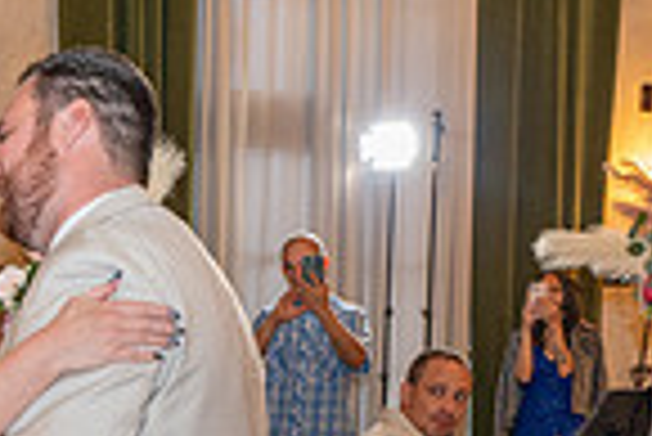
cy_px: 600
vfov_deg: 13.6
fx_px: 1740
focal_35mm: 96
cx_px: -4
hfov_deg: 20.5
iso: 1600
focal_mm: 24
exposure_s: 1/160
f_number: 2.8
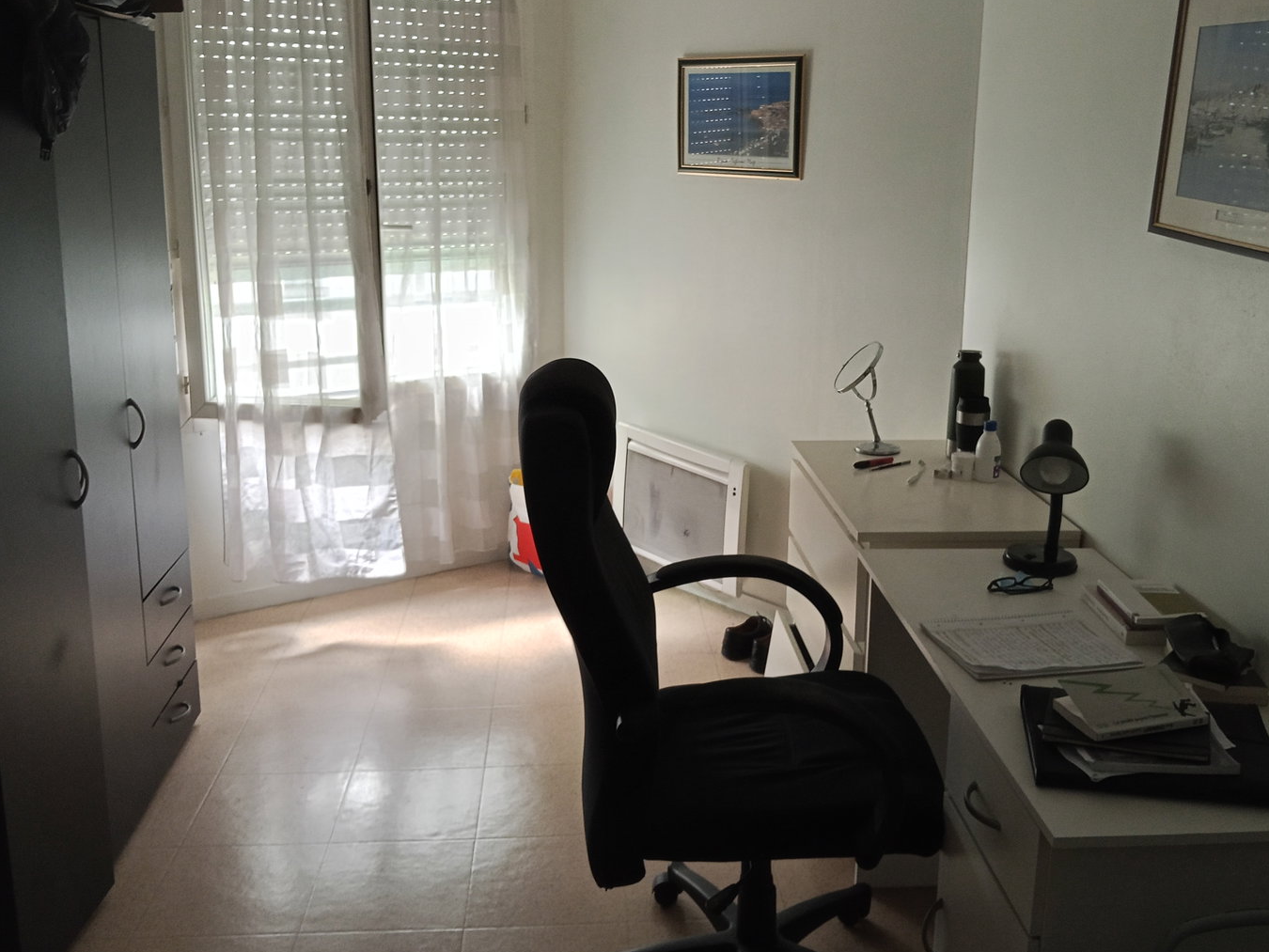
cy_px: 417
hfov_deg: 56.8
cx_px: 661
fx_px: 1173
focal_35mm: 32
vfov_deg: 44.1
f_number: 1.8
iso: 400
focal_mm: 3.98
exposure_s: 1/50
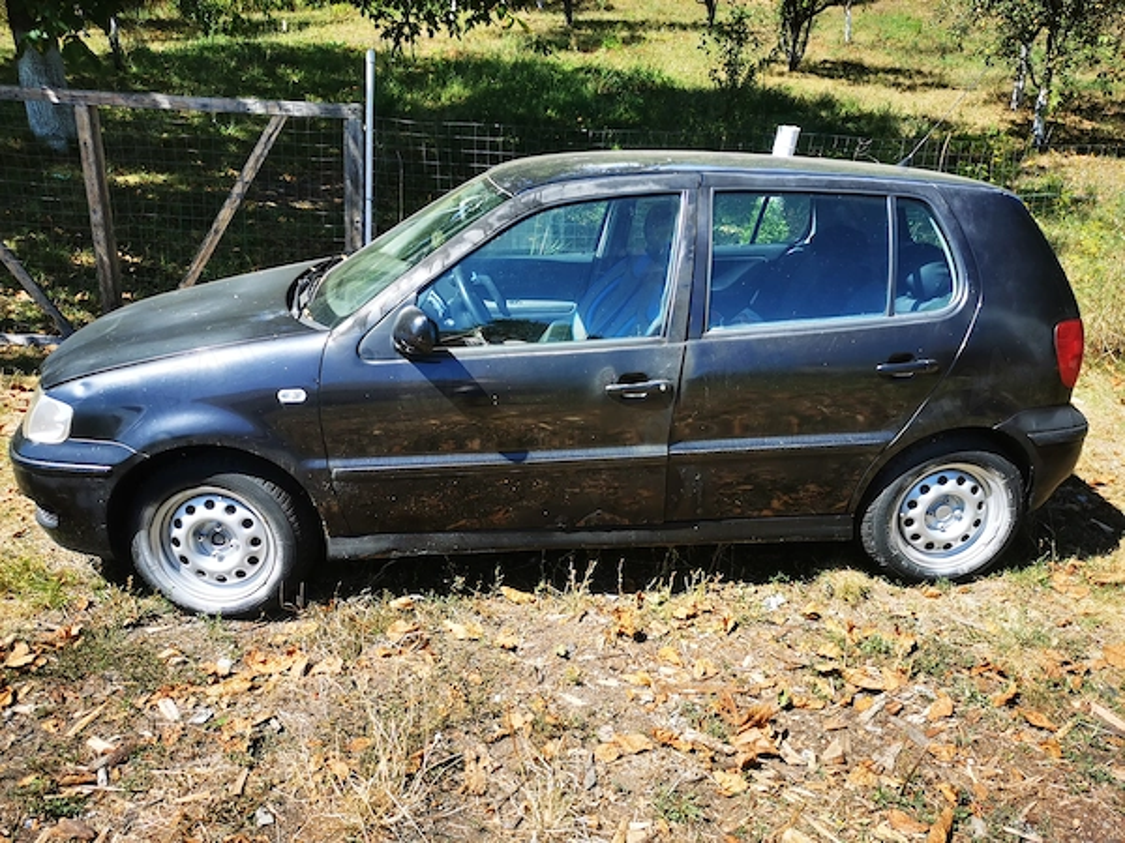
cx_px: 562
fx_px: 877
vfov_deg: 51.4
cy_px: 422
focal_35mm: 27
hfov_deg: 65.3
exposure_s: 1/1018
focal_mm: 5.58
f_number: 1.8
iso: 50
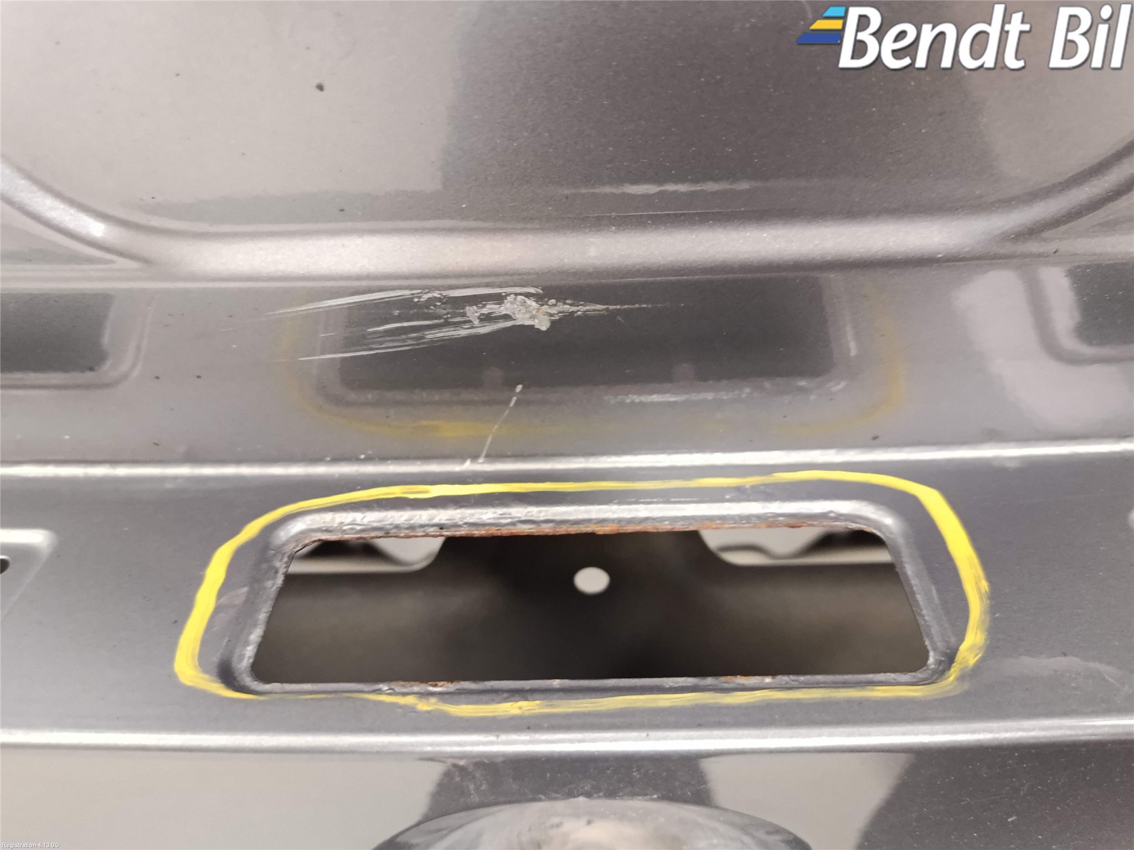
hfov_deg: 67.3
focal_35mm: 26
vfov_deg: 53.1
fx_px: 852
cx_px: 567
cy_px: 425
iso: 5375
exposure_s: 1/16.7
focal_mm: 5.24
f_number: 1.7
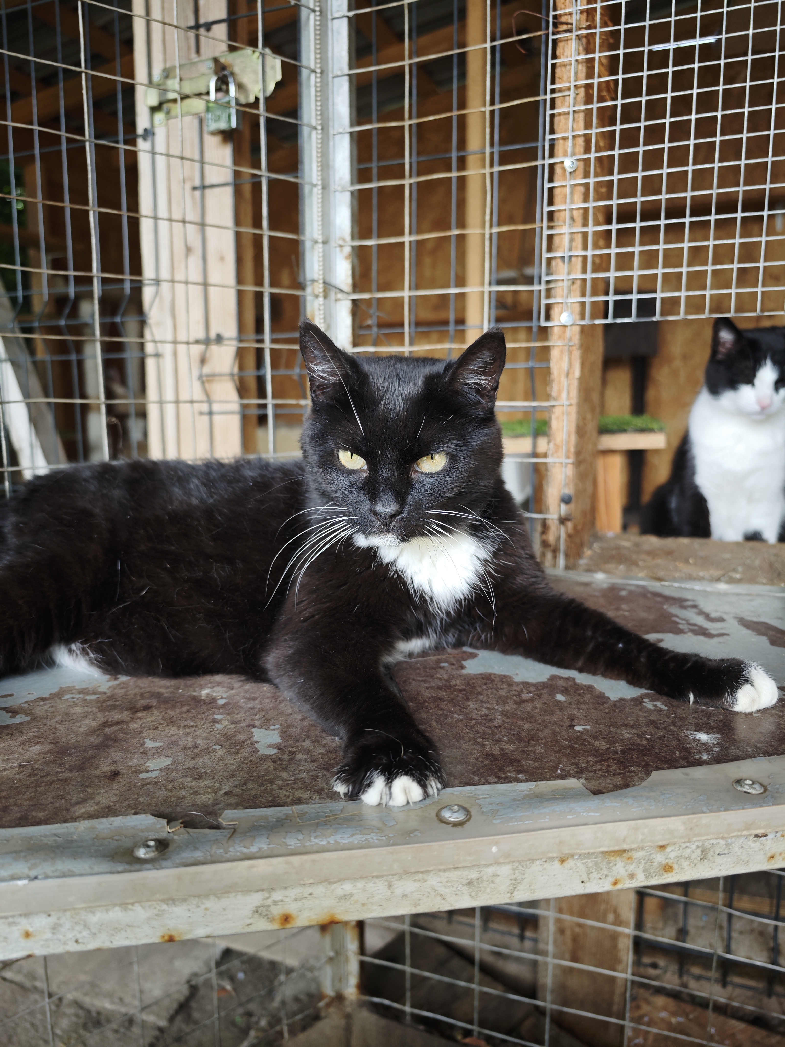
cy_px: 524
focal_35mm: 23
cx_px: 392
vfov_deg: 73.9
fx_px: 695
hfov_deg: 58.9
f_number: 2
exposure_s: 1/700
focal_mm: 8.72
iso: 640
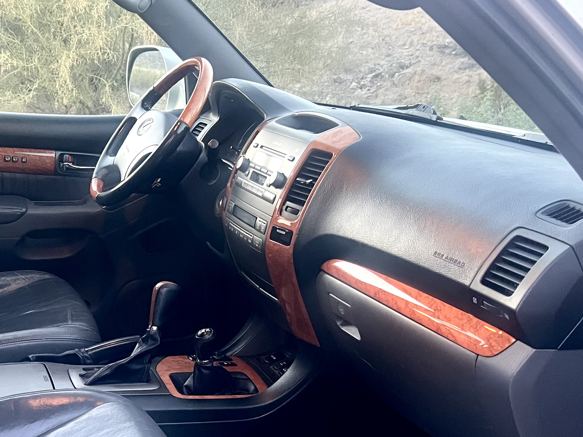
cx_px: 189
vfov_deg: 27.3
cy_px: 300
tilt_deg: -19.2
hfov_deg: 35.8
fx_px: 893
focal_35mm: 53
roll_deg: -1.5
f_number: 1.5
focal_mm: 5.7
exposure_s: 1/60
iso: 320
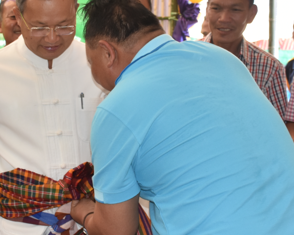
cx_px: 87
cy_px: 93
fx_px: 827
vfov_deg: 16.2
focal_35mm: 95
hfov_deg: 20.1
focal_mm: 24
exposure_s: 1/125
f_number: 5.6
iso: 400
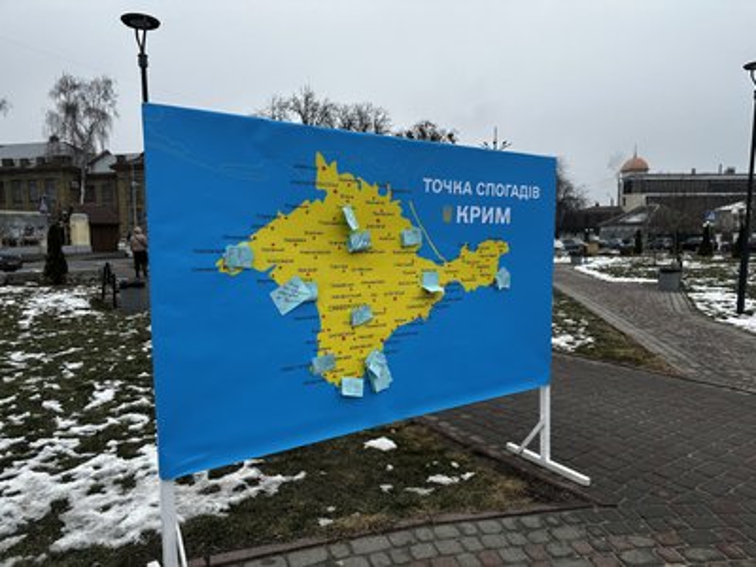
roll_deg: +0.1
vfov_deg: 56.8
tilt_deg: -6.2
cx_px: 378
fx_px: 524
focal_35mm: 24
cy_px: 284
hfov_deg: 71.6
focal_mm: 6.86
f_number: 1.78
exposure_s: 1/1062
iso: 80
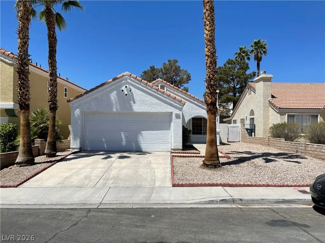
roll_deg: -0.1
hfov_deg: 67.3
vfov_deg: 53.1
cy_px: 122
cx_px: 162
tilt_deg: +1.2
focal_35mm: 26
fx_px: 244
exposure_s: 1/6579
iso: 32
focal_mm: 5.1
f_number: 1.6
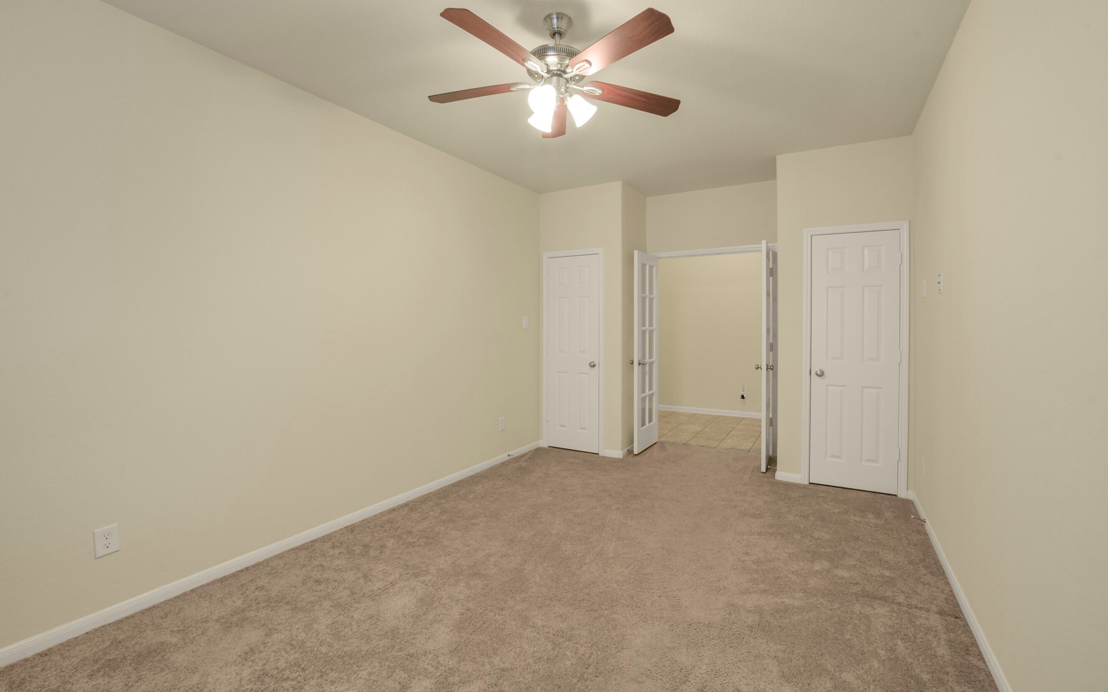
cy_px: 341
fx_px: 453
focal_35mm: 15
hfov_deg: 101.4
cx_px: 568
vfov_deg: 74.8
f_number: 11
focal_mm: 14
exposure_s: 1/8
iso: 500
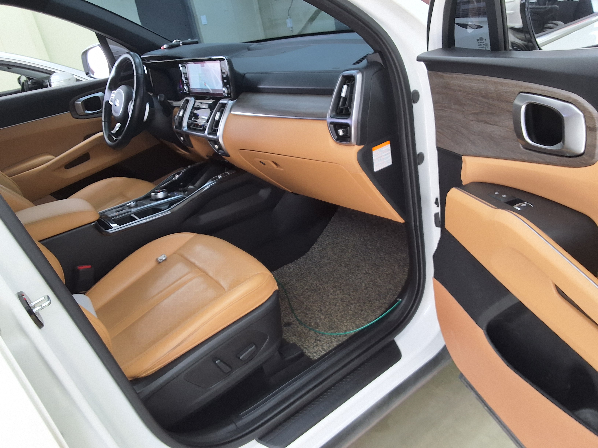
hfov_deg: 63.4
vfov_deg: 49.7
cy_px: 224
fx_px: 484
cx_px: 299
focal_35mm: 28
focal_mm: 2.91
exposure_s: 1/60
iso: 50
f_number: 1.9
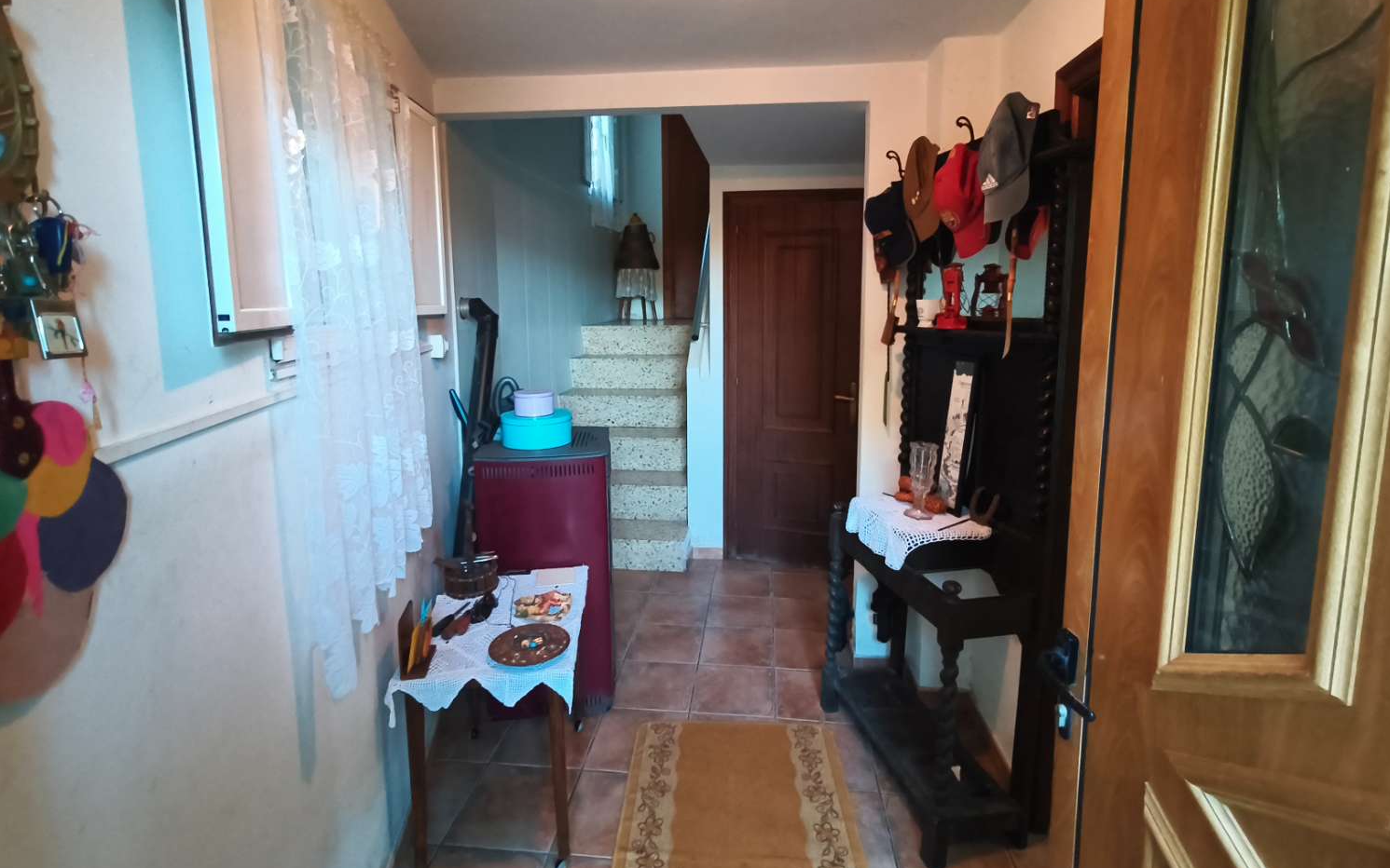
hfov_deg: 97.8
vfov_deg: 70.9
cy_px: 377
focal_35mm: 16
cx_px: 697
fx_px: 606
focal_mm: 1.67
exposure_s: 1/33.3
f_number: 2.2
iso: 640
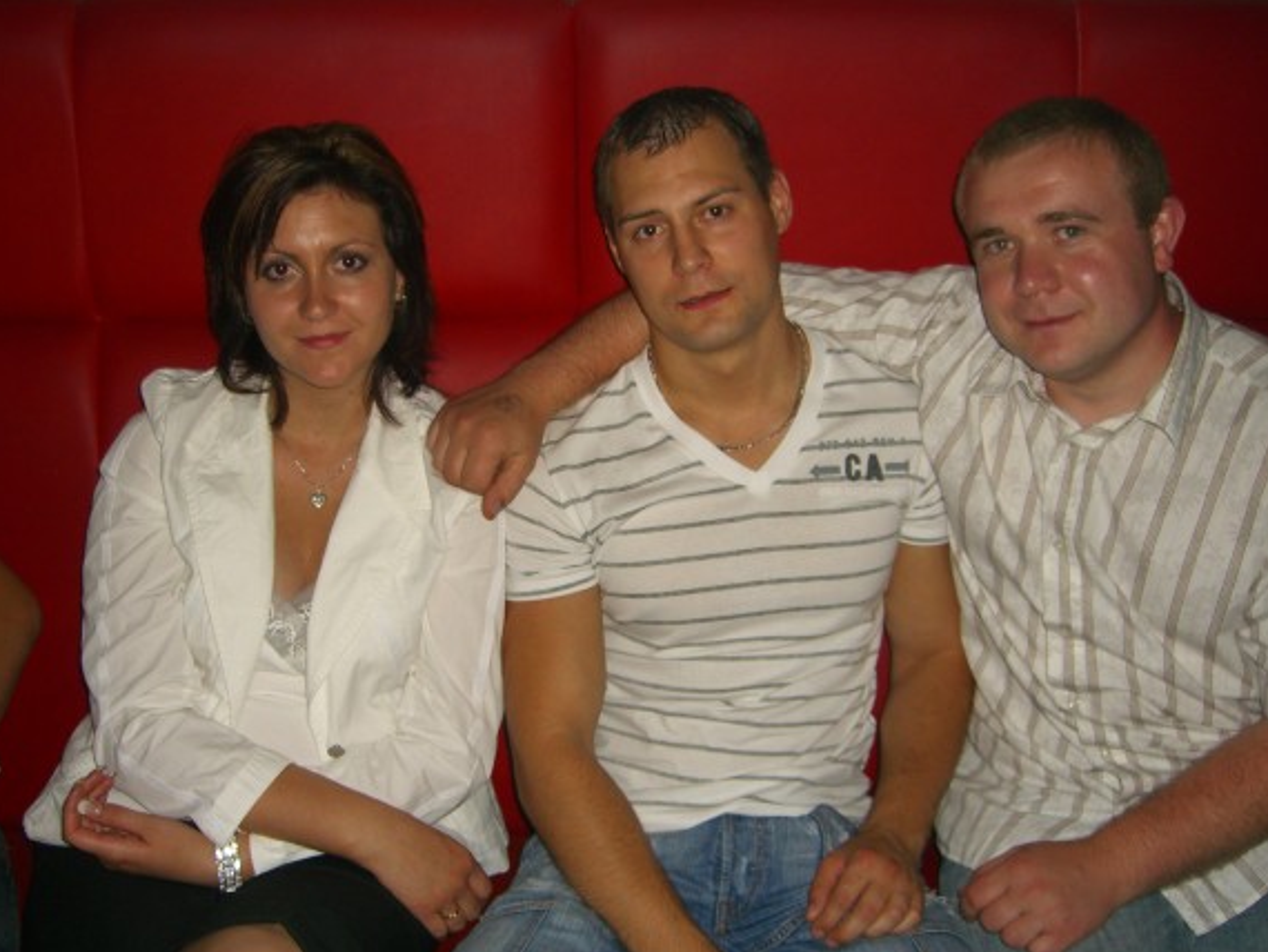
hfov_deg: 46.8
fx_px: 1466
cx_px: 618
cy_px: 496
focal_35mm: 40
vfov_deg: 36.0
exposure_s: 1/60
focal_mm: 7.9
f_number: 2.8
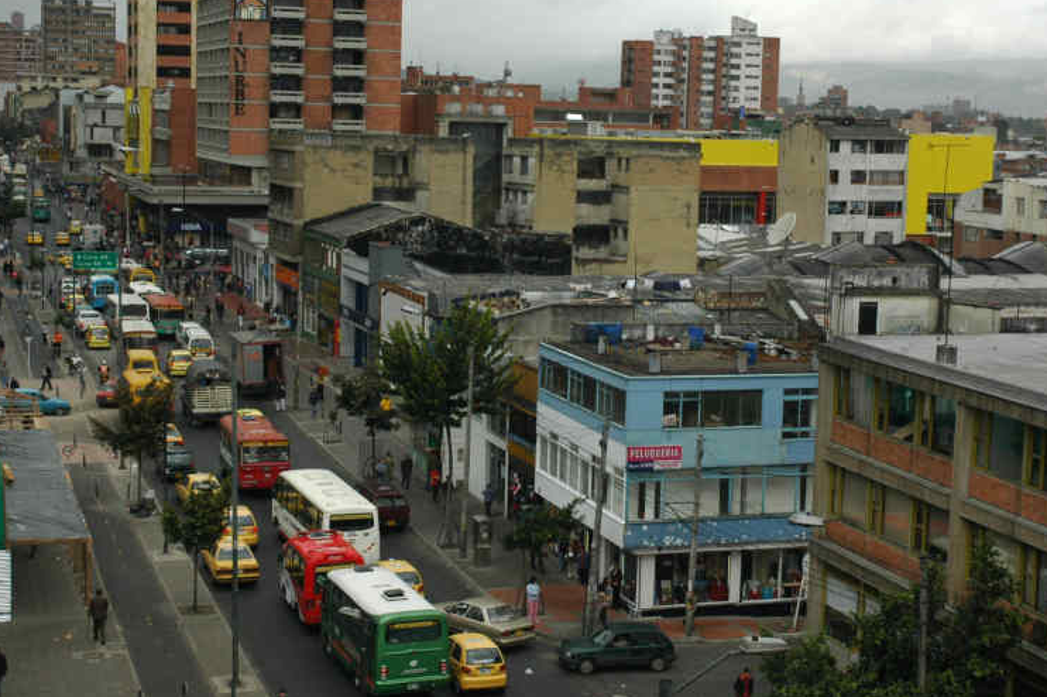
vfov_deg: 22.0
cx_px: 508
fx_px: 1792
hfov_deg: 32.6
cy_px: 308
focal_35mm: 62
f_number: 10
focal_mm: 31
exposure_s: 1/400
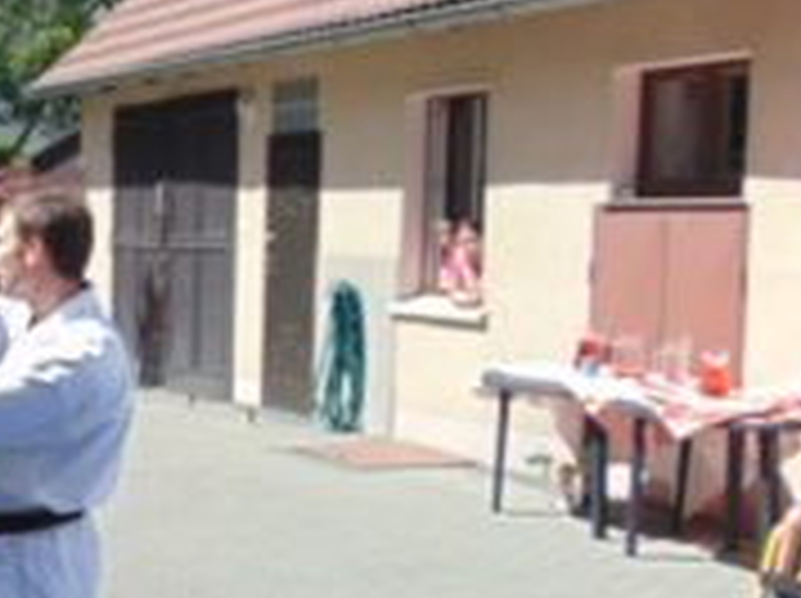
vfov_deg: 16.3
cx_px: -351
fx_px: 2080
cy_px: 423
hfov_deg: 19.4
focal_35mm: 90
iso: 80
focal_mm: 4.5
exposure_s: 1/640
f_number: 3
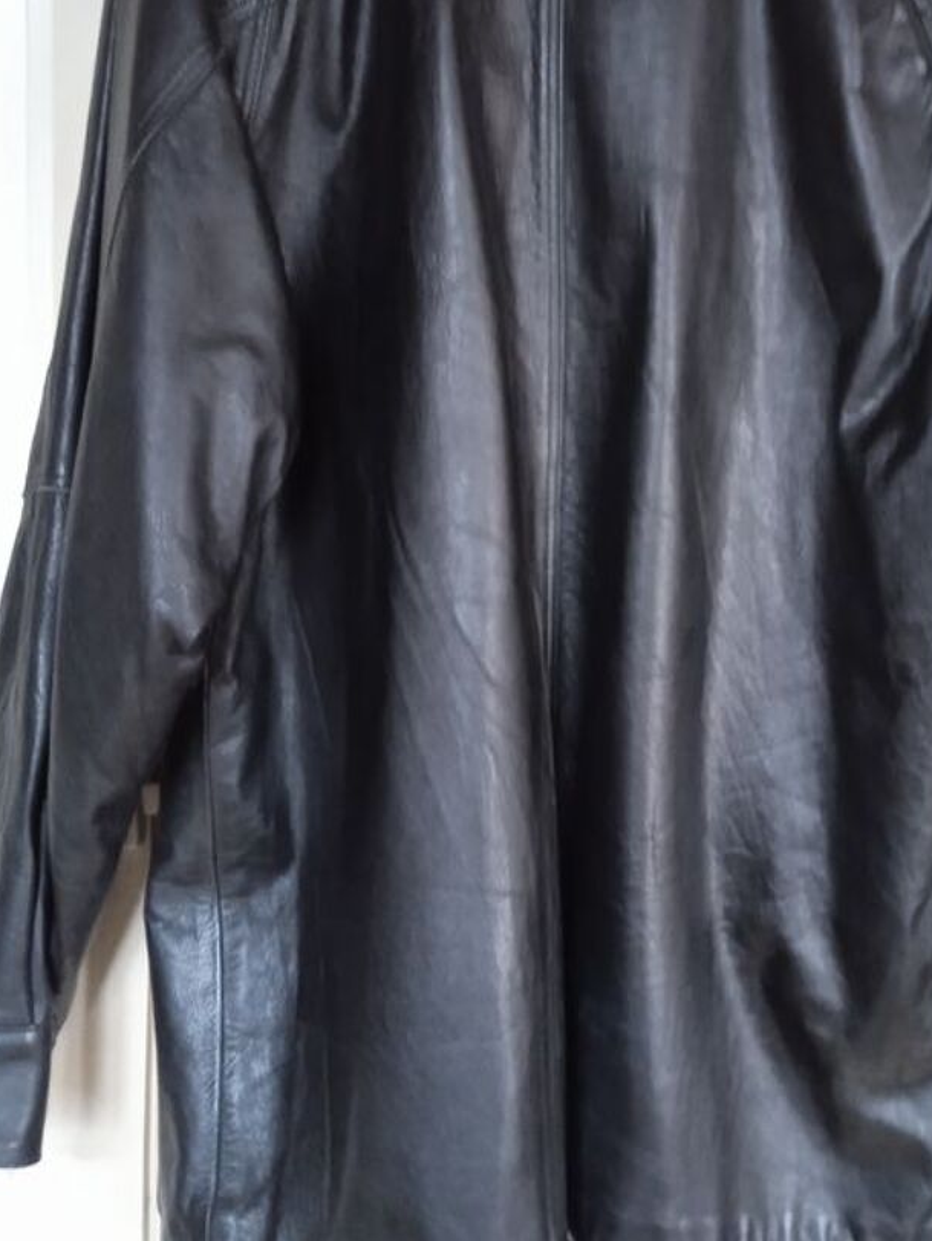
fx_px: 1650
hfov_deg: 31.3
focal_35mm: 46
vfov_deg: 40.9
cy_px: 454
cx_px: 609
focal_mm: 3.43
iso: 1326
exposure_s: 1/14.3
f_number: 2.2
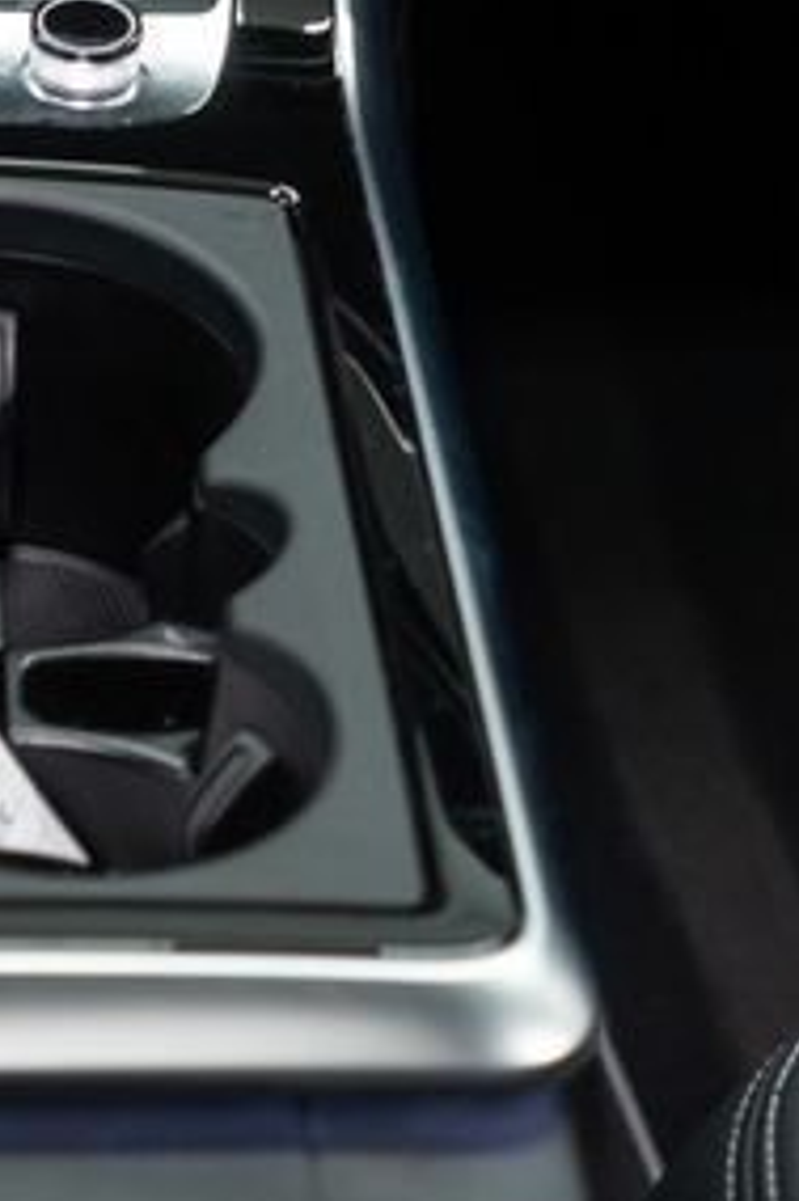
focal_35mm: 142
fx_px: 4733
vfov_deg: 13.9
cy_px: -326
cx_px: -309
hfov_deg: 9.4
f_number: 3.2
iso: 640
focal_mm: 28
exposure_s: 1/50
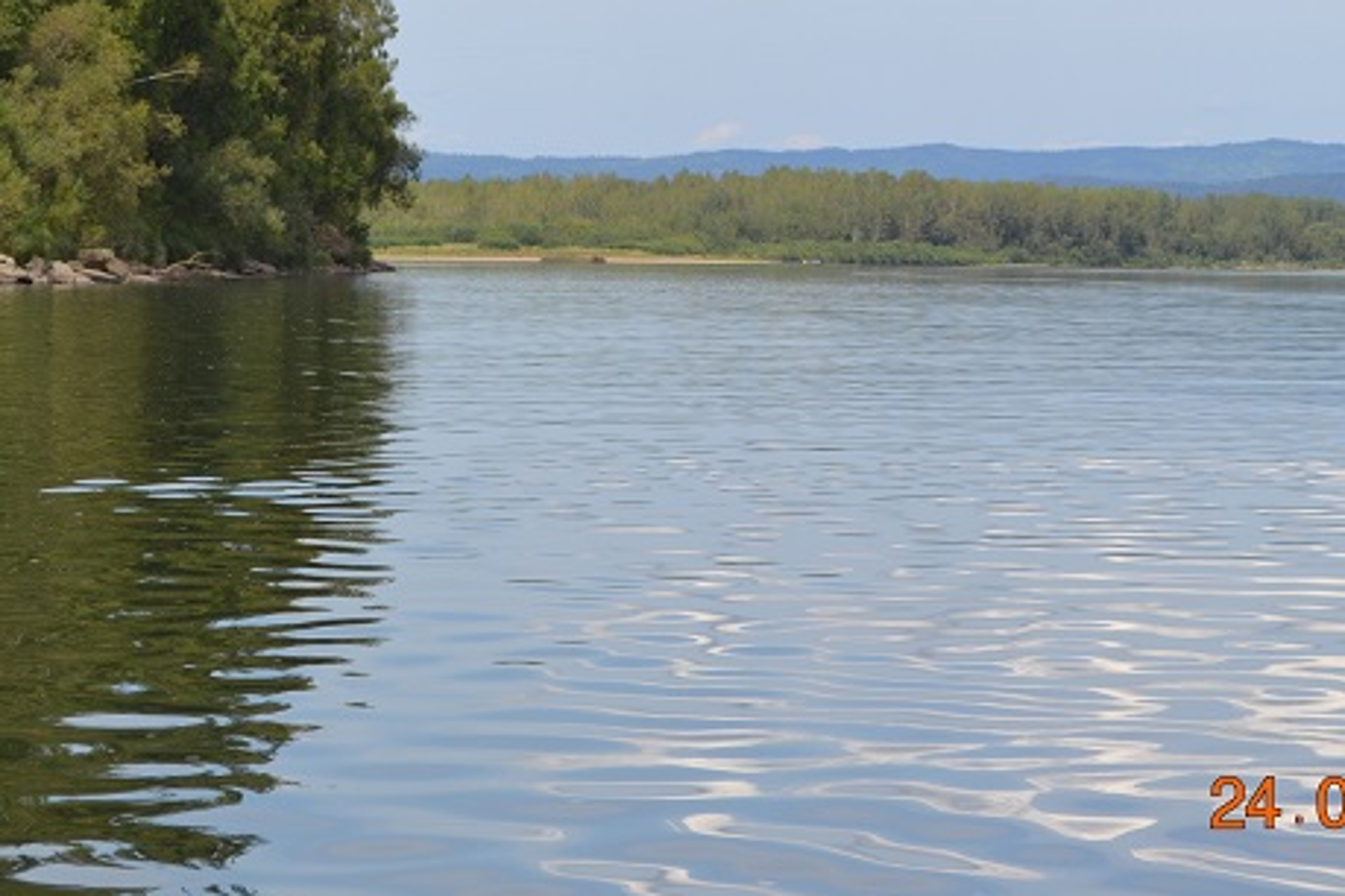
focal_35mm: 144
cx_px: 829
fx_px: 5375
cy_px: 142
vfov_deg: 9.5
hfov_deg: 14.3
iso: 100
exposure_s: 1/250
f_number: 8
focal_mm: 55
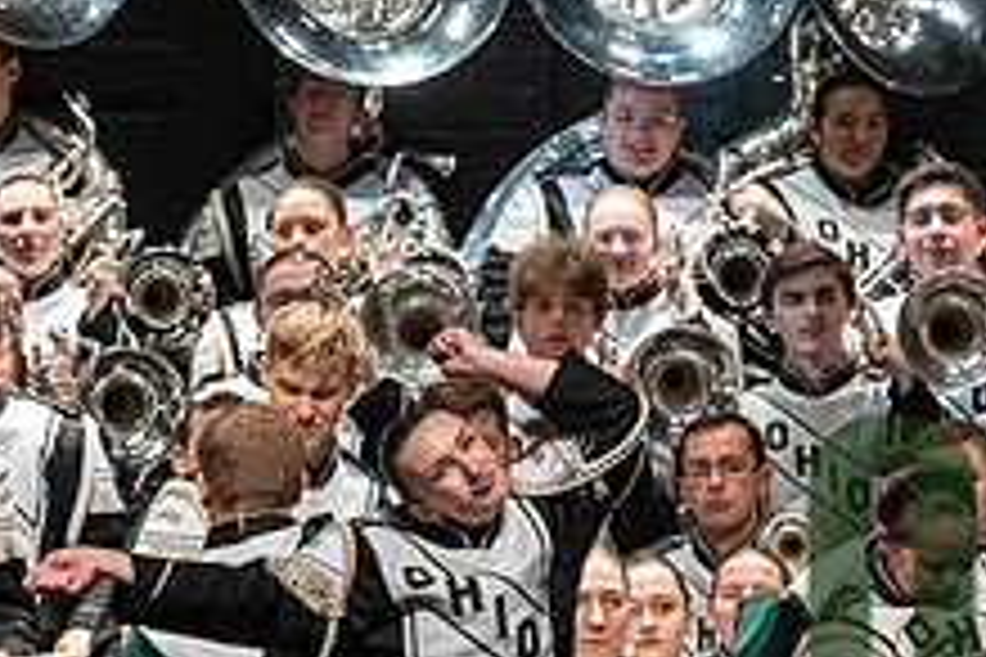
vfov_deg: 2.5
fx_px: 15227
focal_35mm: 556
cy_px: 626
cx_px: 1148
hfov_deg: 3.7
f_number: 4
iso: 4000
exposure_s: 1/500
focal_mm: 140
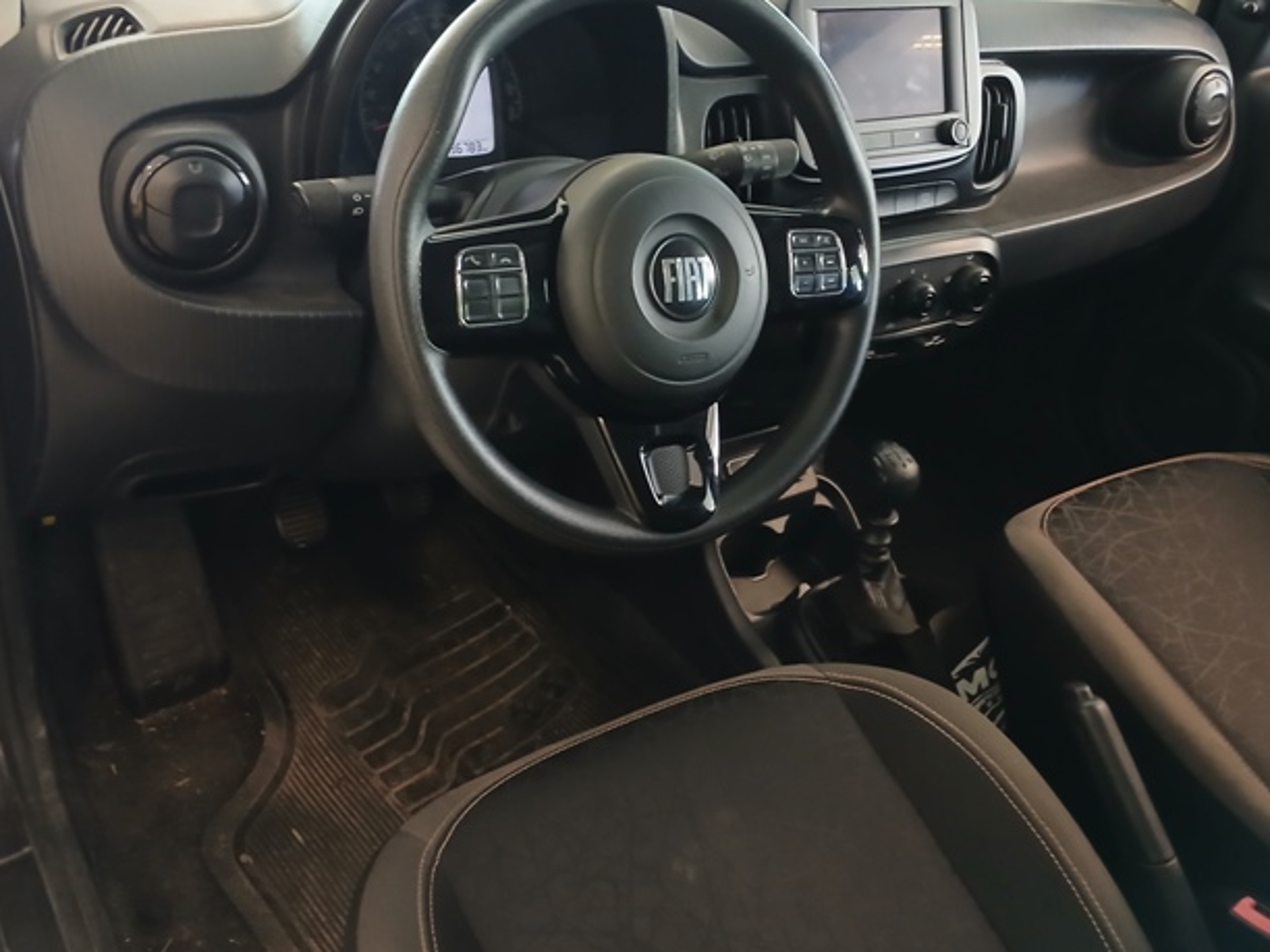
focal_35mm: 34
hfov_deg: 53.9
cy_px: 392
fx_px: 1247
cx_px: 660
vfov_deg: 41.6
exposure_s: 1/20
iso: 400
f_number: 1.8
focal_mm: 3.98
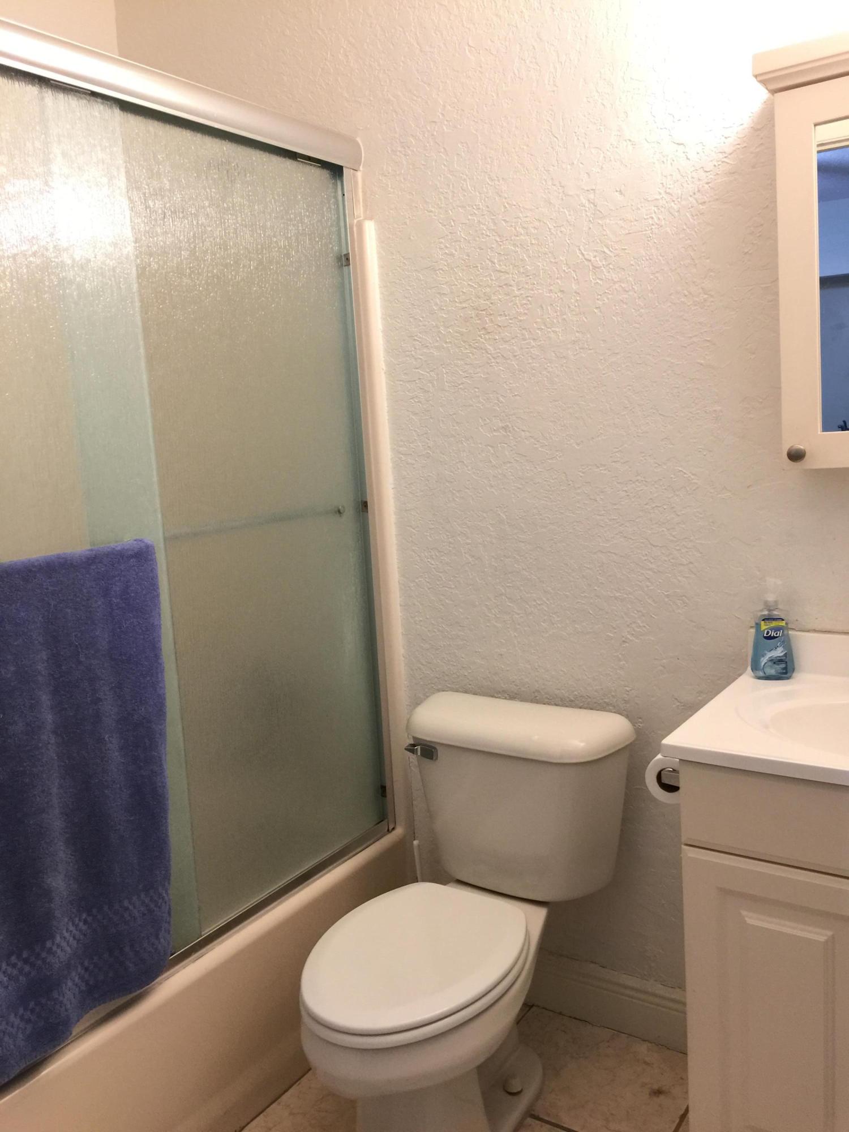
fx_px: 948
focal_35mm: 29
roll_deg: +3.1
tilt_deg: -7.2
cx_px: 424
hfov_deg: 48.2
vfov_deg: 61.7
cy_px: 566
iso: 64
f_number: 2.2
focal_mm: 4.15
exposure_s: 1/15
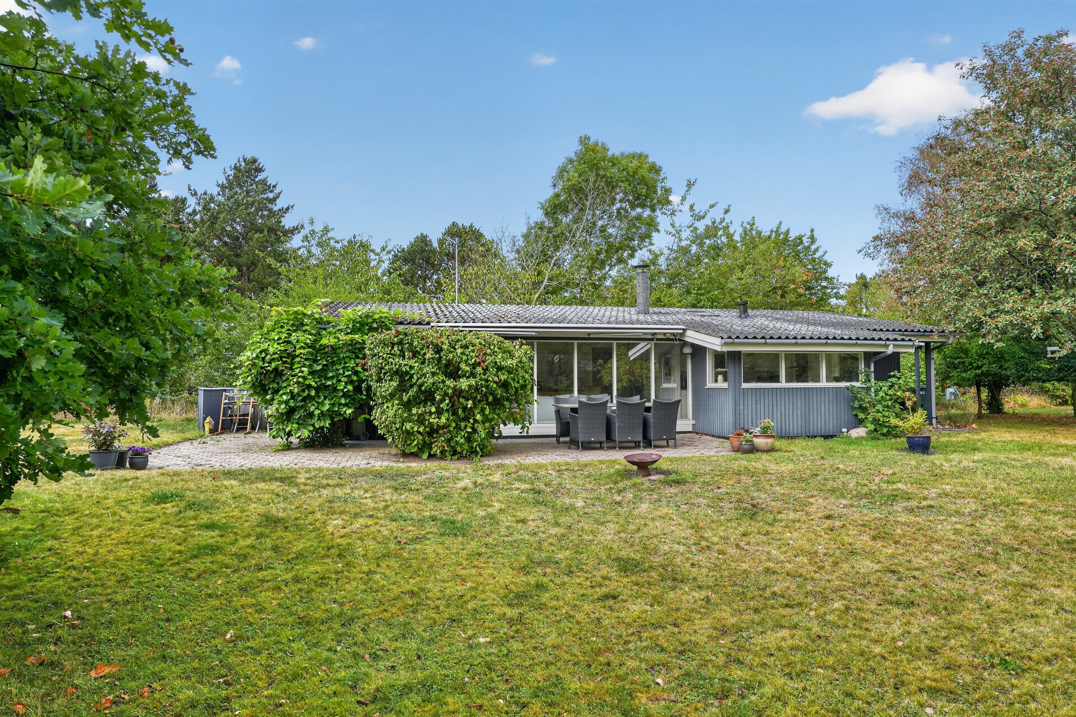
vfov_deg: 59.5
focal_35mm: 21
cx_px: 538
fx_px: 628
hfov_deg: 81.2
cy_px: 358
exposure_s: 1/100
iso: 400
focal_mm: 21
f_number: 8
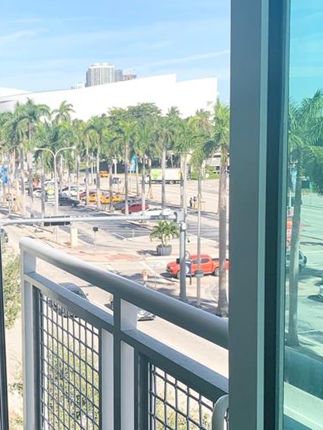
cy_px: 272
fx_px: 746
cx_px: 57
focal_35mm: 60
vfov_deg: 32.0
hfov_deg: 24.0
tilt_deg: -9.1
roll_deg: +1.8
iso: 25
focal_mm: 4.25
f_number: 1.8
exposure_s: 1/1205
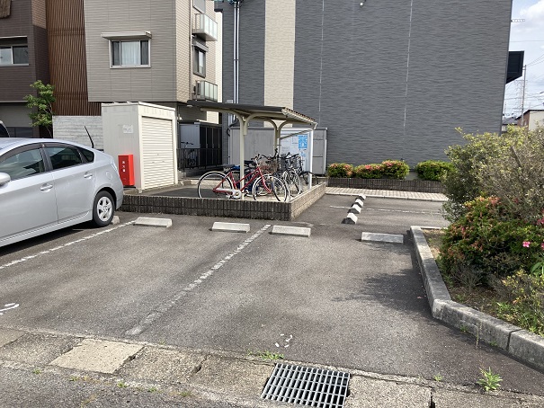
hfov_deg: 63.4
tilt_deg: -7.6
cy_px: 204
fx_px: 440
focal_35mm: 28
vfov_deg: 49.8
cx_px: 272
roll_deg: -1.2
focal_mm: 3.99
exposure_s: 1/1245
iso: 20
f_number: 1.8
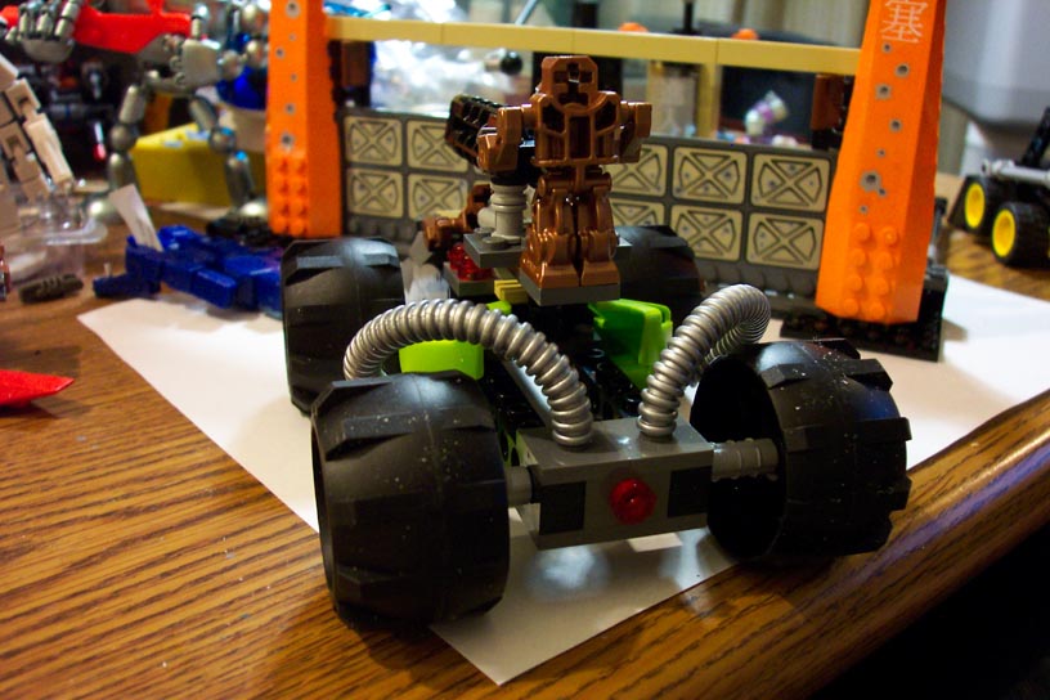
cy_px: 350
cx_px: 525
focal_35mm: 35
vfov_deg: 37.9
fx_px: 1021
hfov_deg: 54.4
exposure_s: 1/8
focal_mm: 7.5
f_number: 2.8
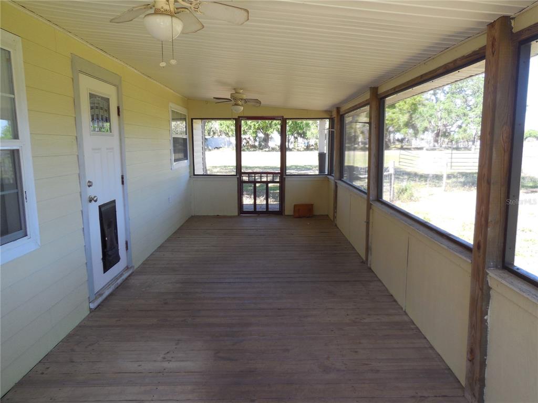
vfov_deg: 54.9
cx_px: 269
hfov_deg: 69.4
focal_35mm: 25
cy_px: 202
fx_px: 389
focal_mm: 4.5
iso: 125
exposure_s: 1/100
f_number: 3.1
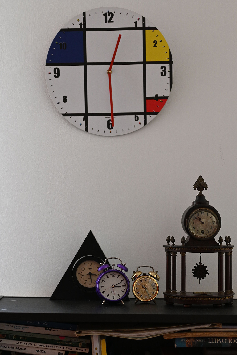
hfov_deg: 18.2
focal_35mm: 75
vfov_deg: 27.0
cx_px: 118
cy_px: 178
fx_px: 741
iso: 800
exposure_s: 1/125
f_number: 2.8
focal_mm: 50
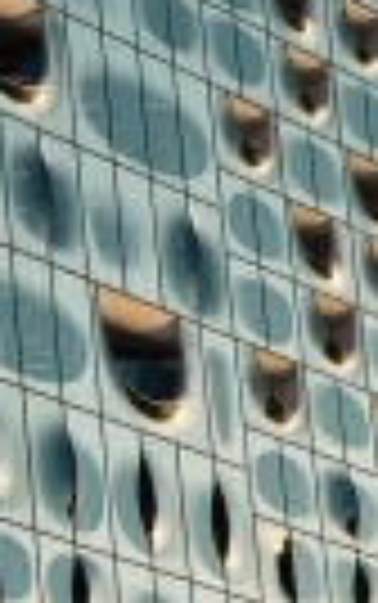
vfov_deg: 8.2
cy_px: 495
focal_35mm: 255
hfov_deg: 5.1
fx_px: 4194
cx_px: -86
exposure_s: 1/80
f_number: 11
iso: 100
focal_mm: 70
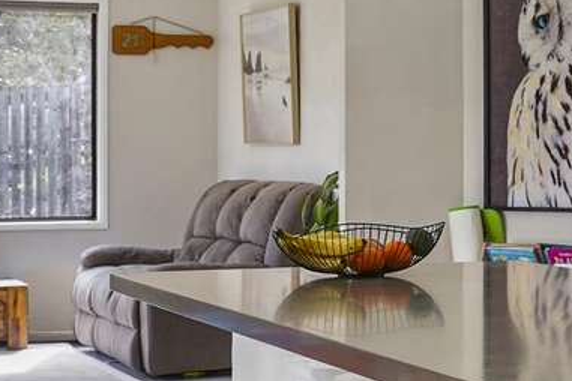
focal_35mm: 116
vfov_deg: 11.8
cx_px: 1082
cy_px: 159
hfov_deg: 14.9
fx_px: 1843
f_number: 7.1
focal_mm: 23
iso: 800
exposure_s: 1/8
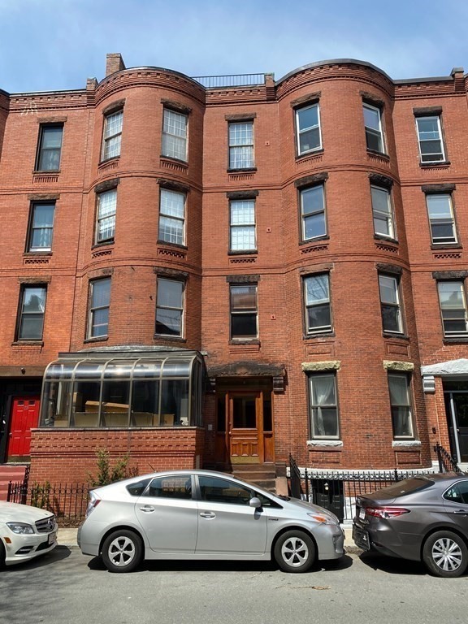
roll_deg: -0.1
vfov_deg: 67.3
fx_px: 469
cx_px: 234
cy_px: 312
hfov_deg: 53.1
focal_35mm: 26
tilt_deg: +16.6
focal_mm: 4.25
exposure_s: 1/2105
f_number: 1.8
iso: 32
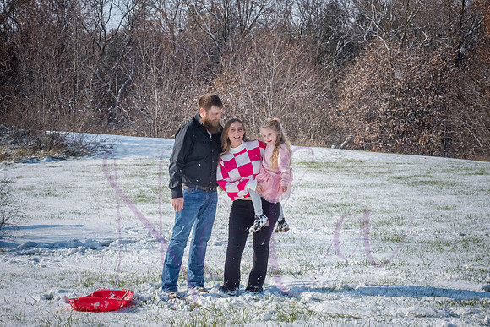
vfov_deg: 17.1
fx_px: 1089
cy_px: 164
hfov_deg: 25.4
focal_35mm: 80
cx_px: 245
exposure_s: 1/1000
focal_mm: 80
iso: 640
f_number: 16
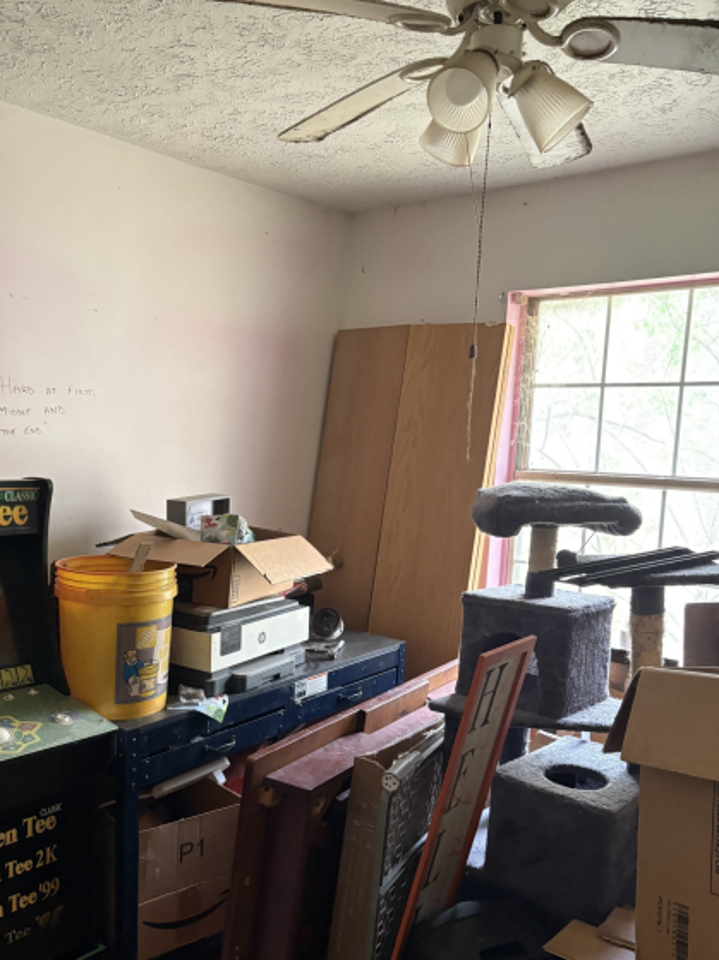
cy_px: 552
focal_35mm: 31
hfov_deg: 45.2
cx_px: 295
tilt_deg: -5.9
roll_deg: -2.3
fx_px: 859
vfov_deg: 58.1
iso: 400
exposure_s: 1/60
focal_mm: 5.96
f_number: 1.6
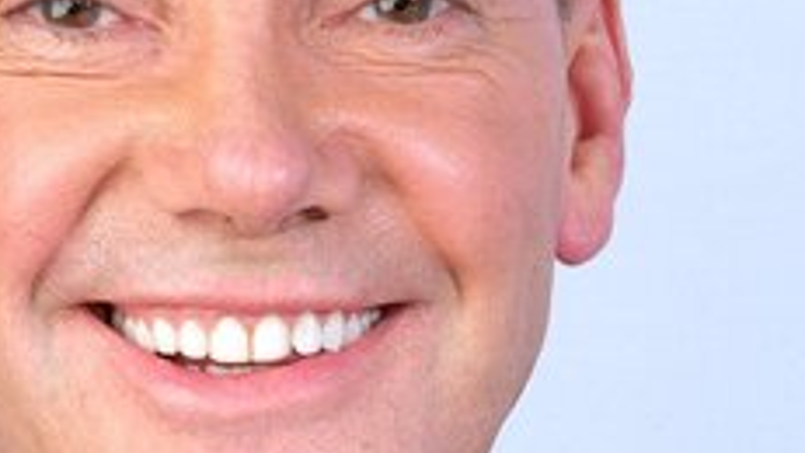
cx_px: 213
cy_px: 157
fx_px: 2412
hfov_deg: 18.8
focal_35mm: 113
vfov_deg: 10.7
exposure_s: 1/100
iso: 200
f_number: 18
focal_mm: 63
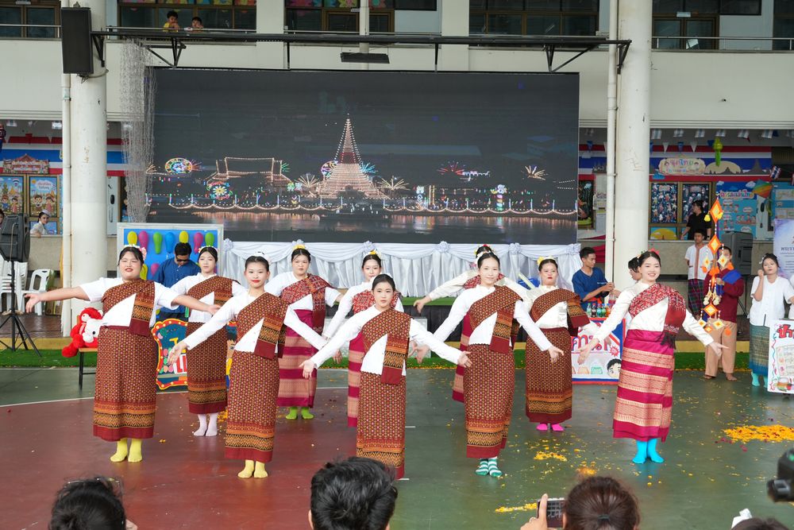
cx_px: 397
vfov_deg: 27.3
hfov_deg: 40.0
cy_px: 265
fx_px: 1092
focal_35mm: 50
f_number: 5.6
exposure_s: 1/125
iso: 500
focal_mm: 33
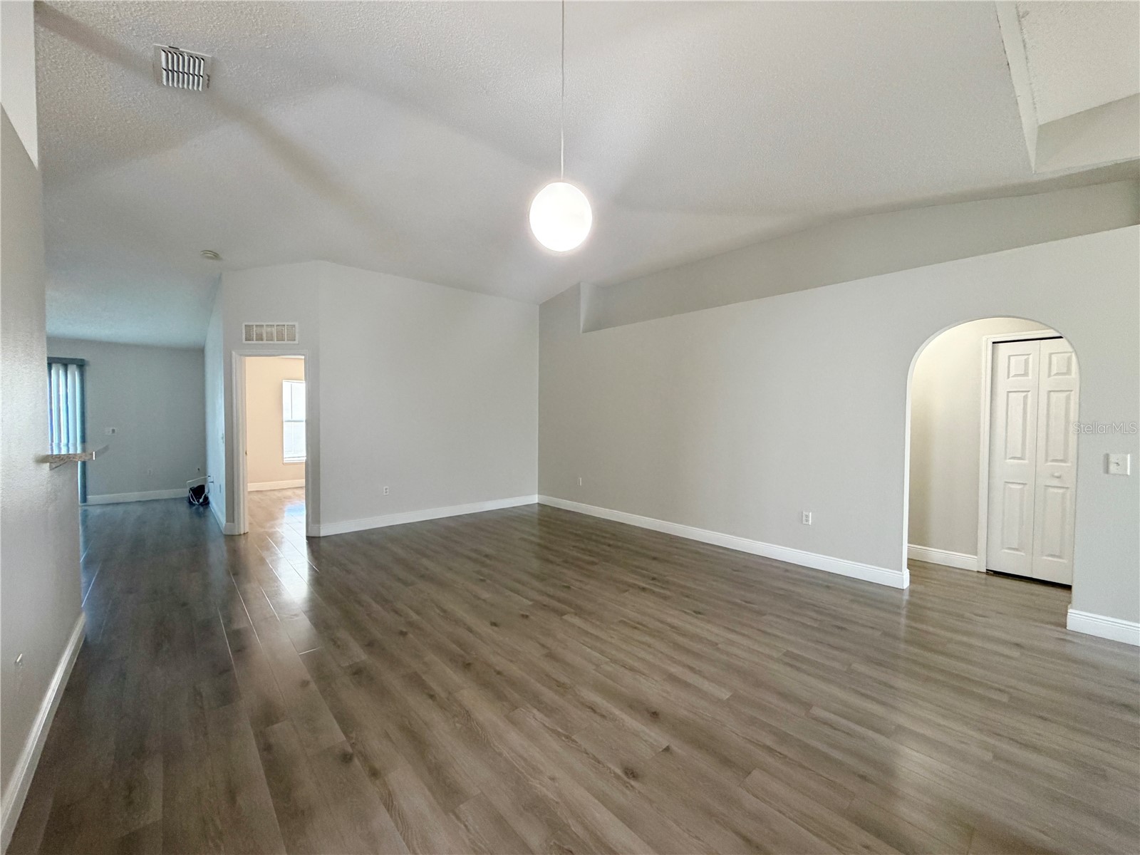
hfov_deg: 102.1
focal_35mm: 14
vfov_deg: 85.7
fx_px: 461
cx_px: 570
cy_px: 428
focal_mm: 2.22
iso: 320
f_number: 2.2
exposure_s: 1/60
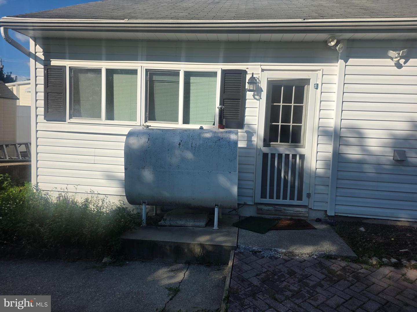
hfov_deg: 73.9
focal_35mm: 23
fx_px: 277
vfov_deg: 58.9
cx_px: 208
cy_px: 156
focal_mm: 6.25
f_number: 1.7
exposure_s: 1/6574
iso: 80
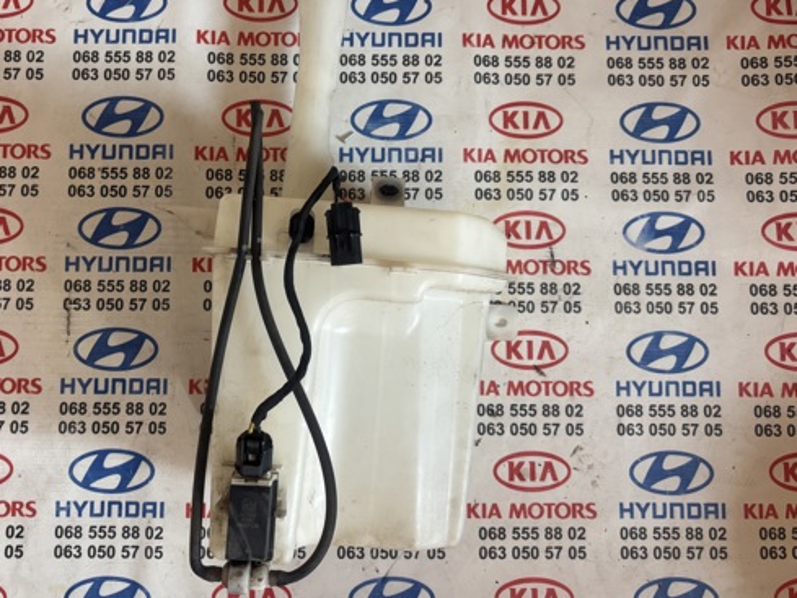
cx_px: 332
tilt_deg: -84.0
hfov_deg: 53.7
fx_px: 783
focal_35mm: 34
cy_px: 254
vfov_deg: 41.7
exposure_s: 1/121
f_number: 1.6
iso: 125
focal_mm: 5.96
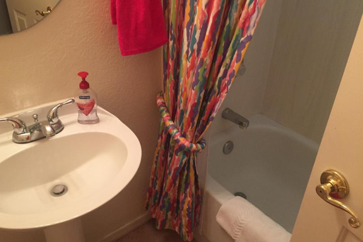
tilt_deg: -33.0
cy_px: 114
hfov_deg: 60.3
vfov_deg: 42.3
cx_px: 179
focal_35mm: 31
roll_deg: -1.1
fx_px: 313
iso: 160
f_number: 2.2
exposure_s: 1/30
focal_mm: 4.15
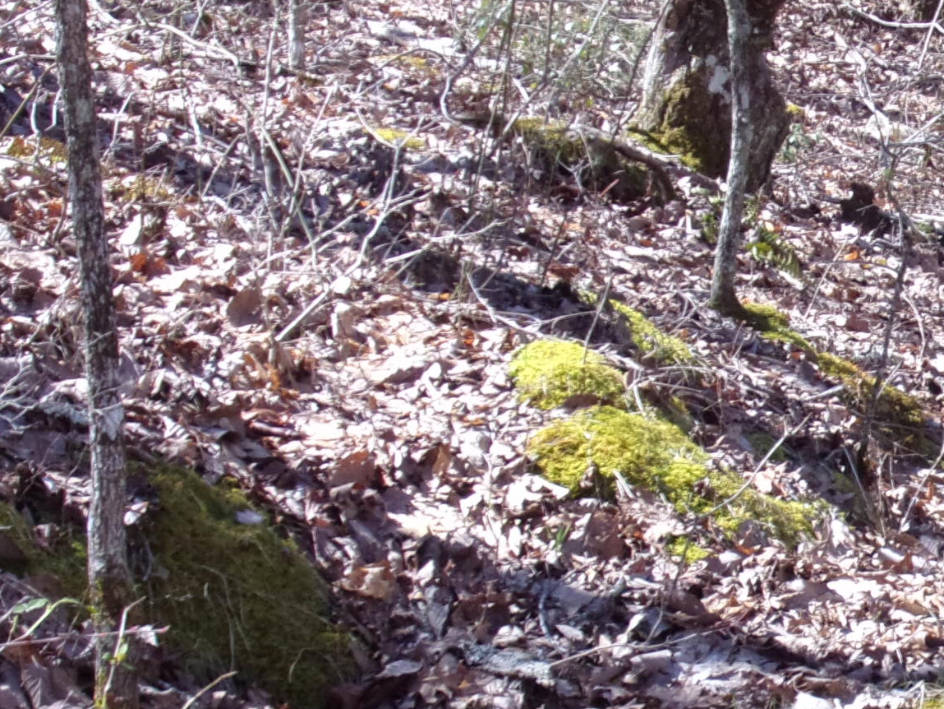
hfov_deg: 13.6
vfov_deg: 10.5
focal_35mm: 141
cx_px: 1144
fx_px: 3846
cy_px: 510
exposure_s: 1/140
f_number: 4.3
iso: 80
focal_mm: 9.8
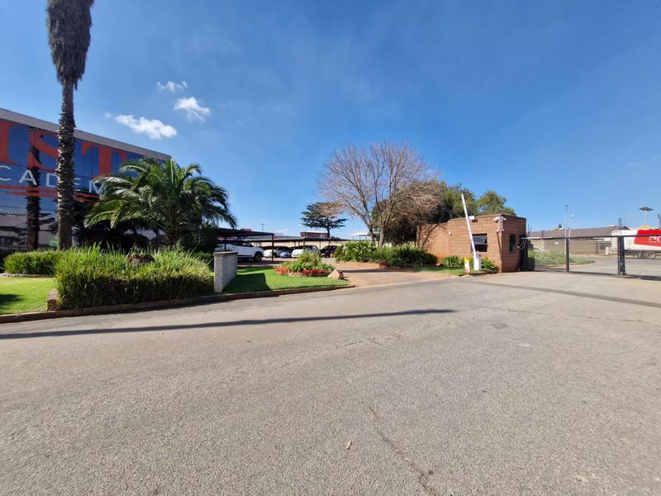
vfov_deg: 89.9
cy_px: 248
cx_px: 330
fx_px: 248
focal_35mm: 13
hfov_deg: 106.2
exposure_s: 1/1324
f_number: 2.2
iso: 50
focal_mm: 1.74
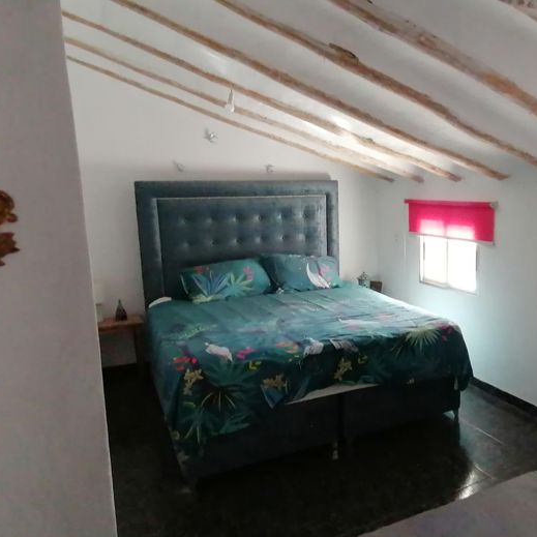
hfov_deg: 53.0
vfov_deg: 54.0
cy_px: 272
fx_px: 527
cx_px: 360
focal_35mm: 30
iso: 250
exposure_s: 1/100
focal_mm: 2.7
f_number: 2.4
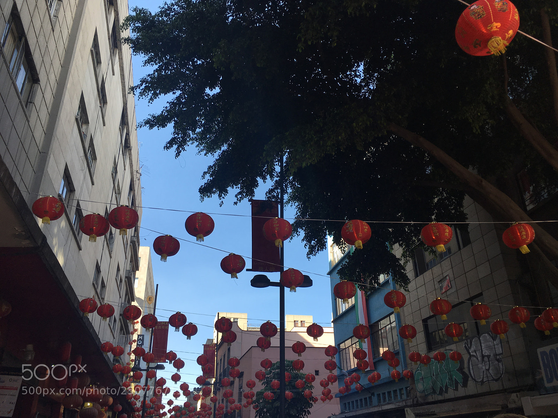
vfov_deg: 48.2
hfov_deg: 61.7
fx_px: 467
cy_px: 209
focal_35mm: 29
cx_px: 279
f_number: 2.2
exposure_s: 1/455
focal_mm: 4.15
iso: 25
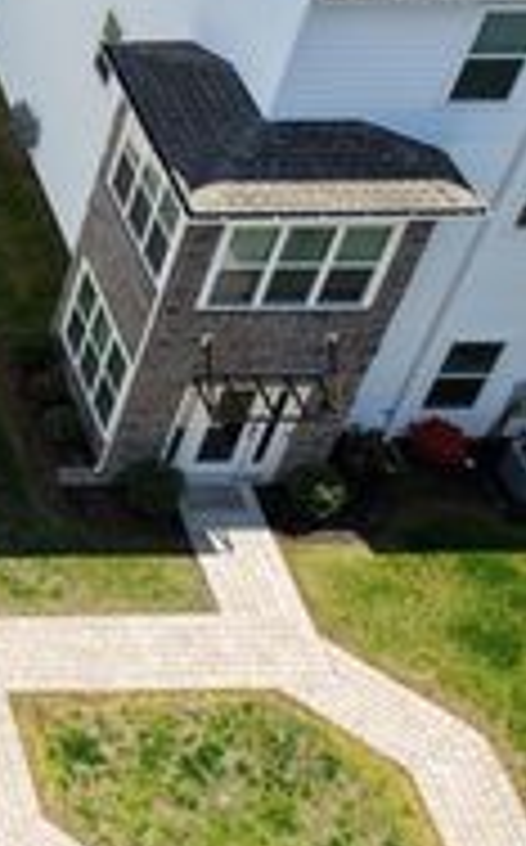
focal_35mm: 76
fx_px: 1749
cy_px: 178
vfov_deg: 26.7
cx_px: -593
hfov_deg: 13.9
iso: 100
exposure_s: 1/640
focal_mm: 14.45
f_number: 2.8
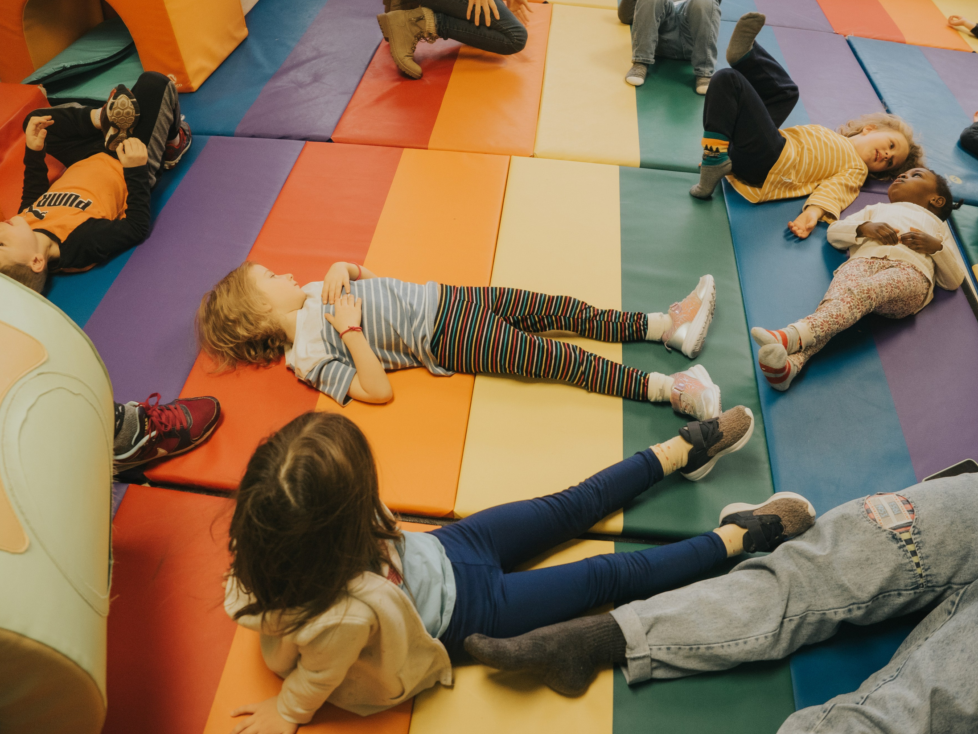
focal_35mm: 28
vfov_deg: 49.7
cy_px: 329
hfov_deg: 63.4
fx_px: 791
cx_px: 502
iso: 800
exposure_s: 1/200
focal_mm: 12
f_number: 2.8
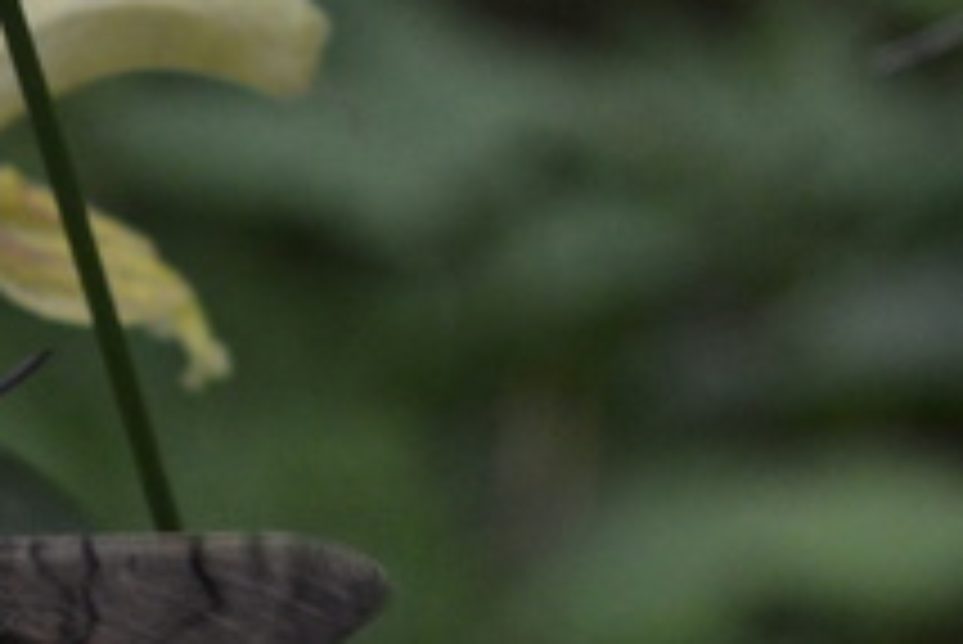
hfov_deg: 5.6
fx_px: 9910
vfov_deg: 3.7
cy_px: 401
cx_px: 27
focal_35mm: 370
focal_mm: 55
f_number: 5.6
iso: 1000
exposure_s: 1/500
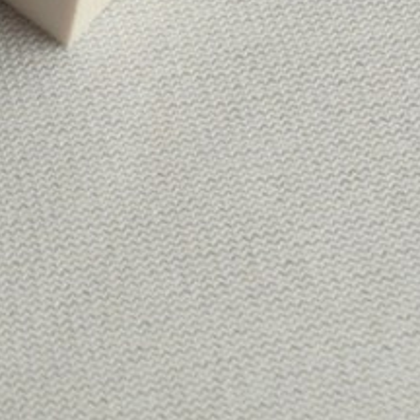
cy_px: -149
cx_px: -156
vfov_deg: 12.4
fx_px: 1867
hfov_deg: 12.4
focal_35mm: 136
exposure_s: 1/40
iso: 125
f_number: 3.9
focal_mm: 6.61
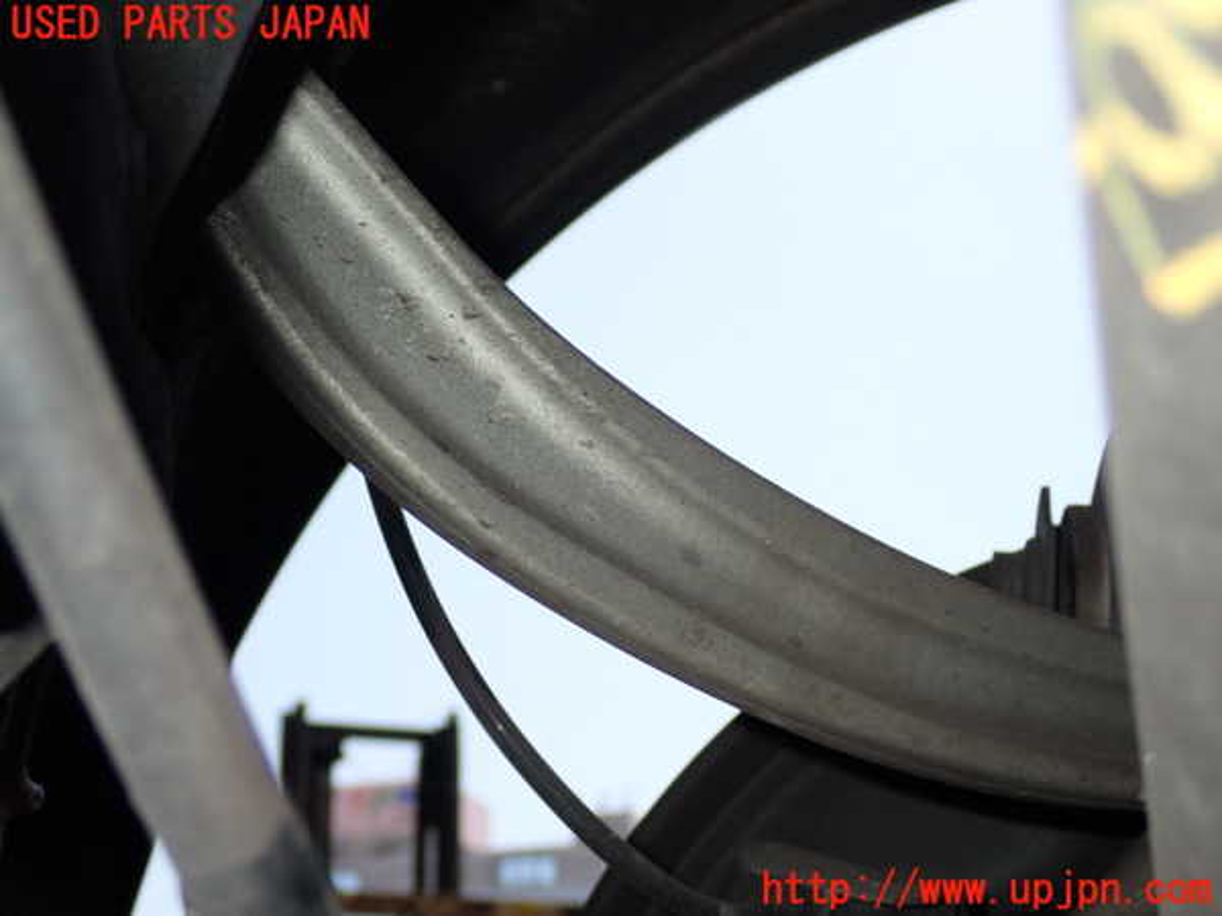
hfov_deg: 35.5
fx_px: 1906
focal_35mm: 54
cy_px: 458
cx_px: 611
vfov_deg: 27.0
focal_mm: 9.65
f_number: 3.3
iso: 100
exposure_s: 1/800
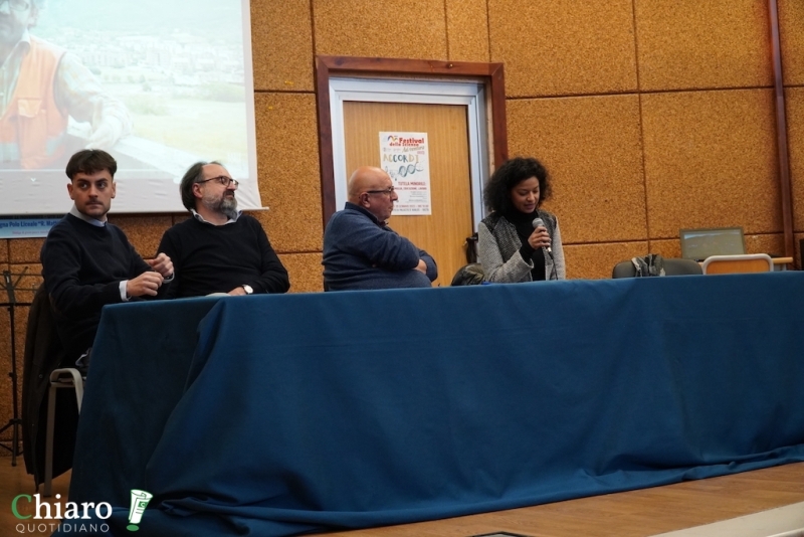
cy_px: 268
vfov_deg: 23.2
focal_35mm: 58
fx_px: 1307
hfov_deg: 34.2
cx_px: 402
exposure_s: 1/160
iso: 2000
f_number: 4
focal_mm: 39
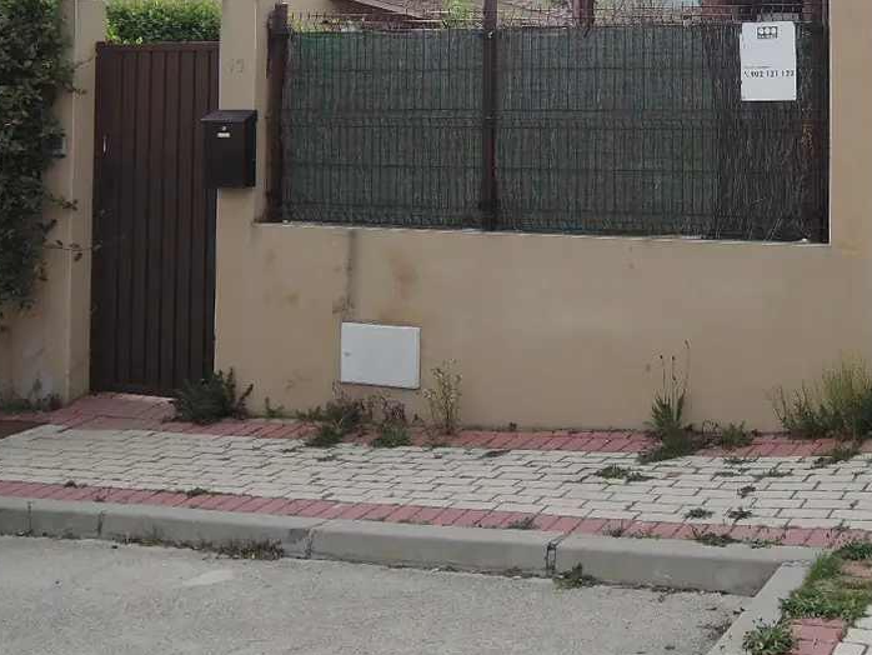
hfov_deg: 33.7
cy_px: -11
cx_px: 722
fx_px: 1386
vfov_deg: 25.2
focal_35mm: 55
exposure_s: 1/500
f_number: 2.8
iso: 80
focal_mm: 5.1
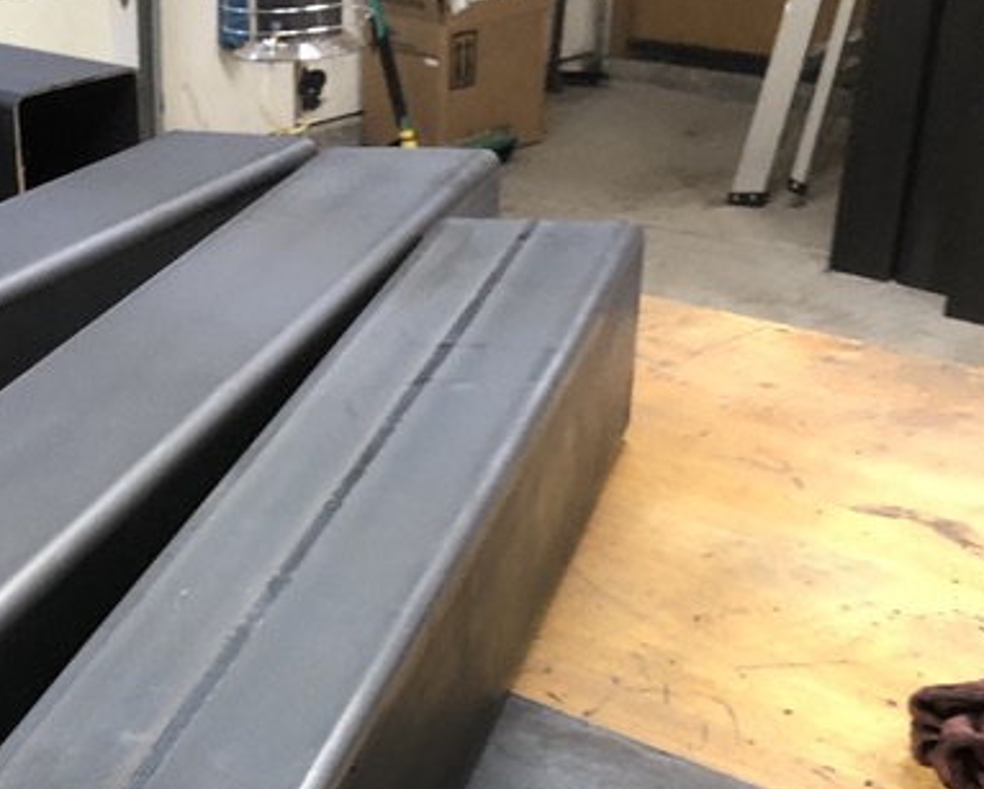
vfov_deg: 18.8
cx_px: 75
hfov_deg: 25.2
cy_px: 1136
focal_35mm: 73
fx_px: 2128
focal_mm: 4
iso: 40
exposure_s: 1/15
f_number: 1.8
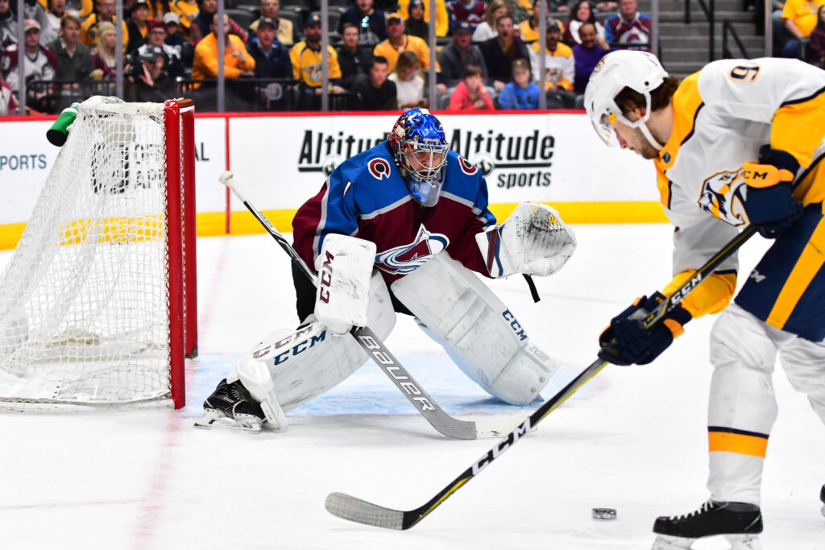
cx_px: 412
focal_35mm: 120
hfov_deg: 17.1
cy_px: 275
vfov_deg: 11.4
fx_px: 2750
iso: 2500
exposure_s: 1/2000
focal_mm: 80
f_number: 2.8
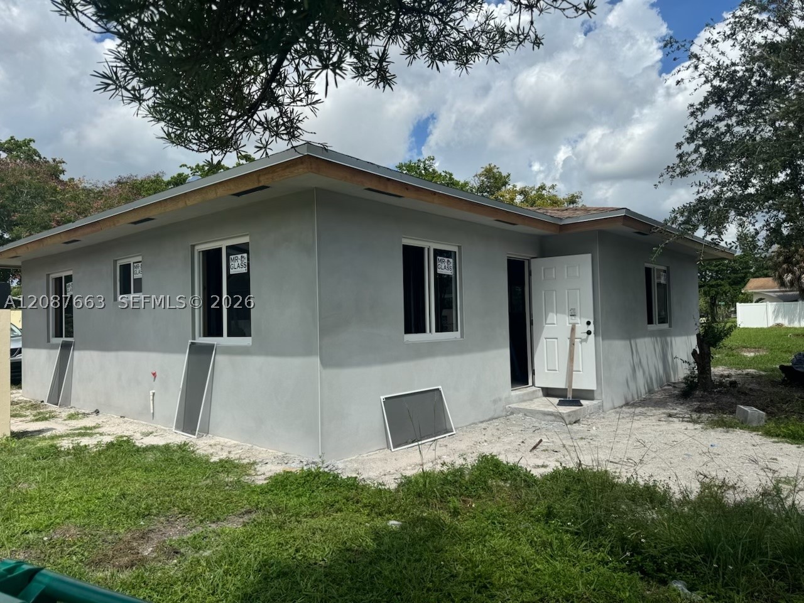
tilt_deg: +1.0
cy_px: 302
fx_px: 557
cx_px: 402
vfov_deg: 56.8
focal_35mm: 24
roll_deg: +1.3
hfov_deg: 71.6
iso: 80
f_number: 1.78
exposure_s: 1/7092
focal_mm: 6.76
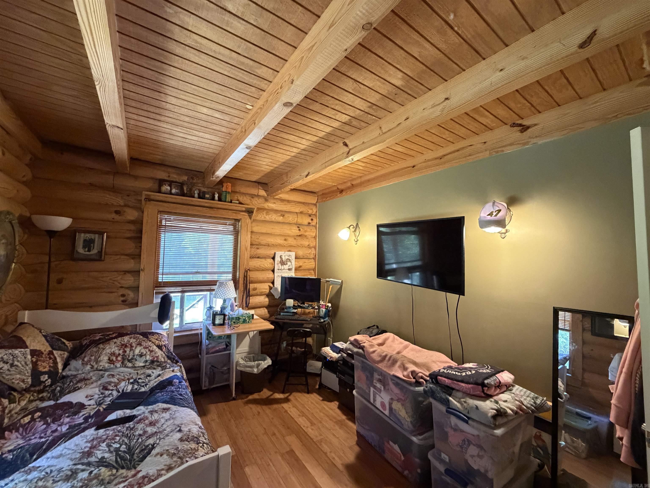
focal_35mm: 14
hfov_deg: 102.1
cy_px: 244
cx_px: 325
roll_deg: -1.2
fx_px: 263
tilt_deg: +3.2
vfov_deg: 85.7
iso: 800
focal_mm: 2.22
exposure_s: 1/60
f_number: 2.2
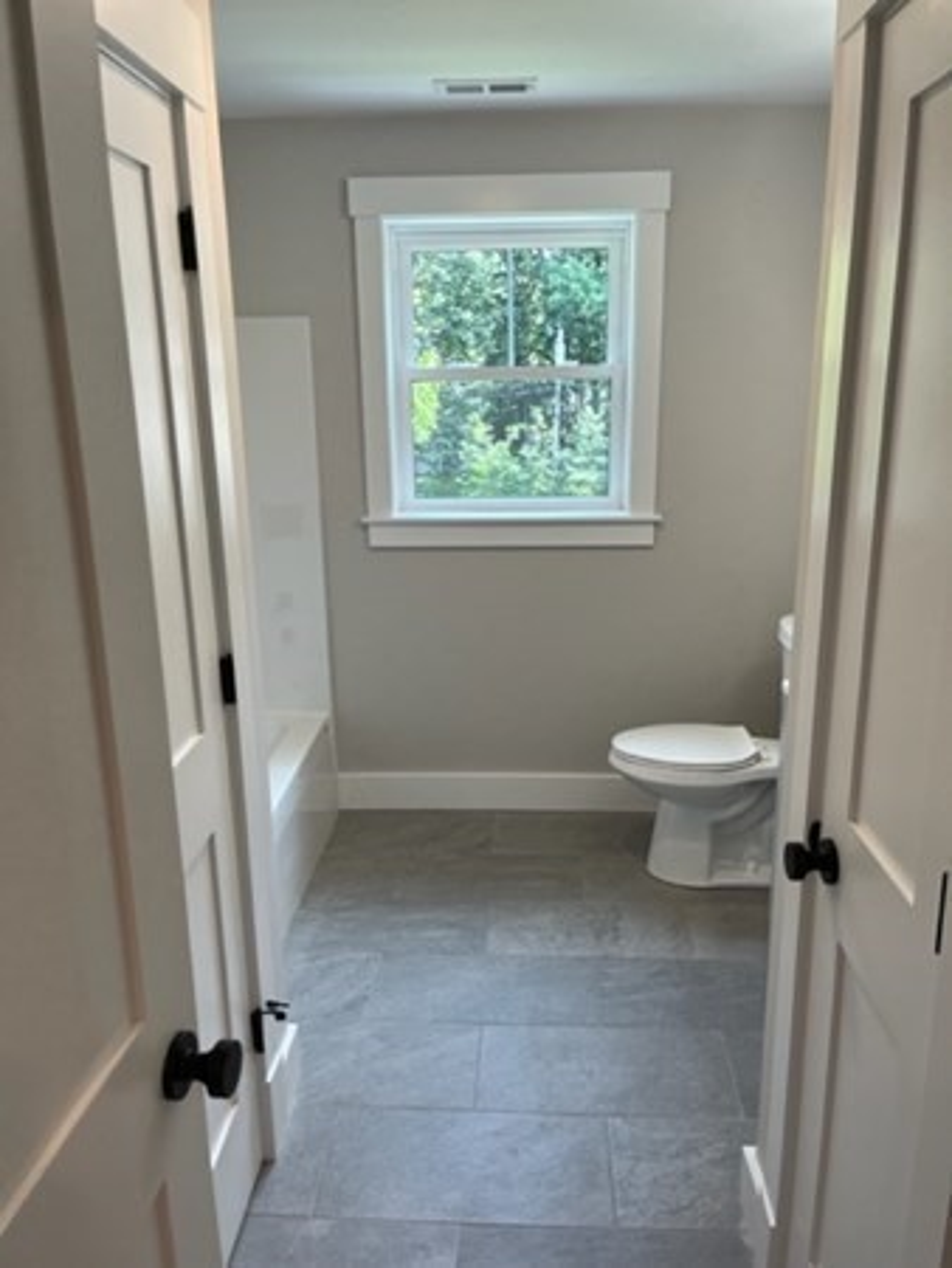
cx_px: 476
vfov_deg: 67.3
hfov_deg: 53.1
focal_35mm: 26
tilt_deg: -14.4
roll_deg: +0.5
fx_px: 952
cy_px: 634
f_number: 1.6
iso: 64
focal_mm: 5.1
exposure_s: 1/120
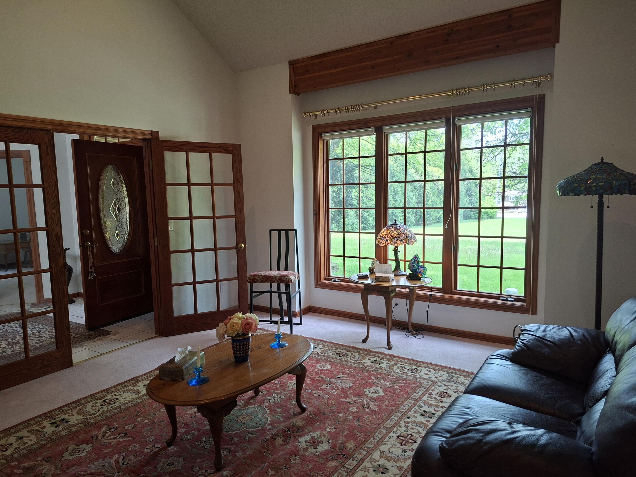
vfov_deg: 58.9
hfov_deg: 73.9
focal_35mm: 23
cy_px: 238
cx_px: 318
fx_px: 423
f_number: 1.8
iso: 125
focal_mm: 5.54
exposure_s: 1/120
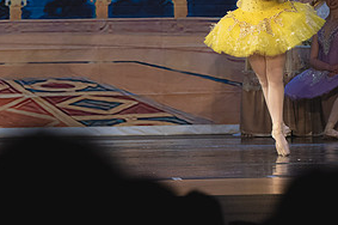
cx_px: 256
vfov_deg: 3.3
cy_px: 45
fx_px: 3882
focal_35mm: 414
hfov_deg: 5.0
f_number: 4
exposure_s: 1/320
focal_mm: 135
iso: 1600
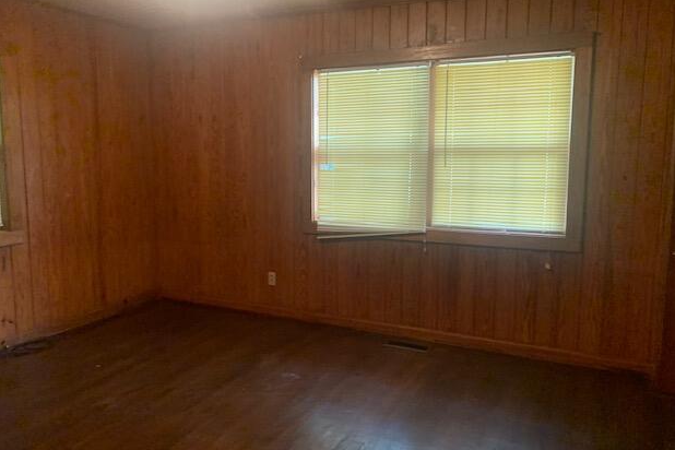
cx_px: 330
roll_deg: -0.5
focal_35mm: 28
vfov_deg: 46.4
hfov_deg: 65.5
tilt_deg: -8.4
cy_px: 223
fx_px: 525
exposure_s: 1/40
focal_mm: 4.25
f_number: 1.8
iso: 400
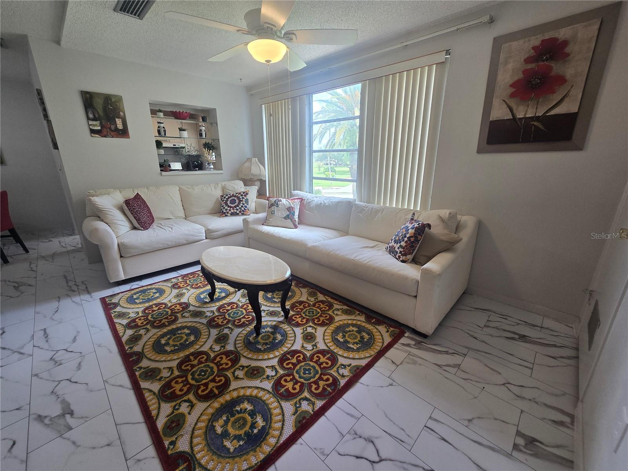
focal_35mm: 13
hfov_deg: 106.2
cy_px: 236
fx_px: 236
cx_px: 314
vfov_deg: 89.9
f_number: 2.2
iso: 64
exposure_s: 1/60
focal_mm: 2.2
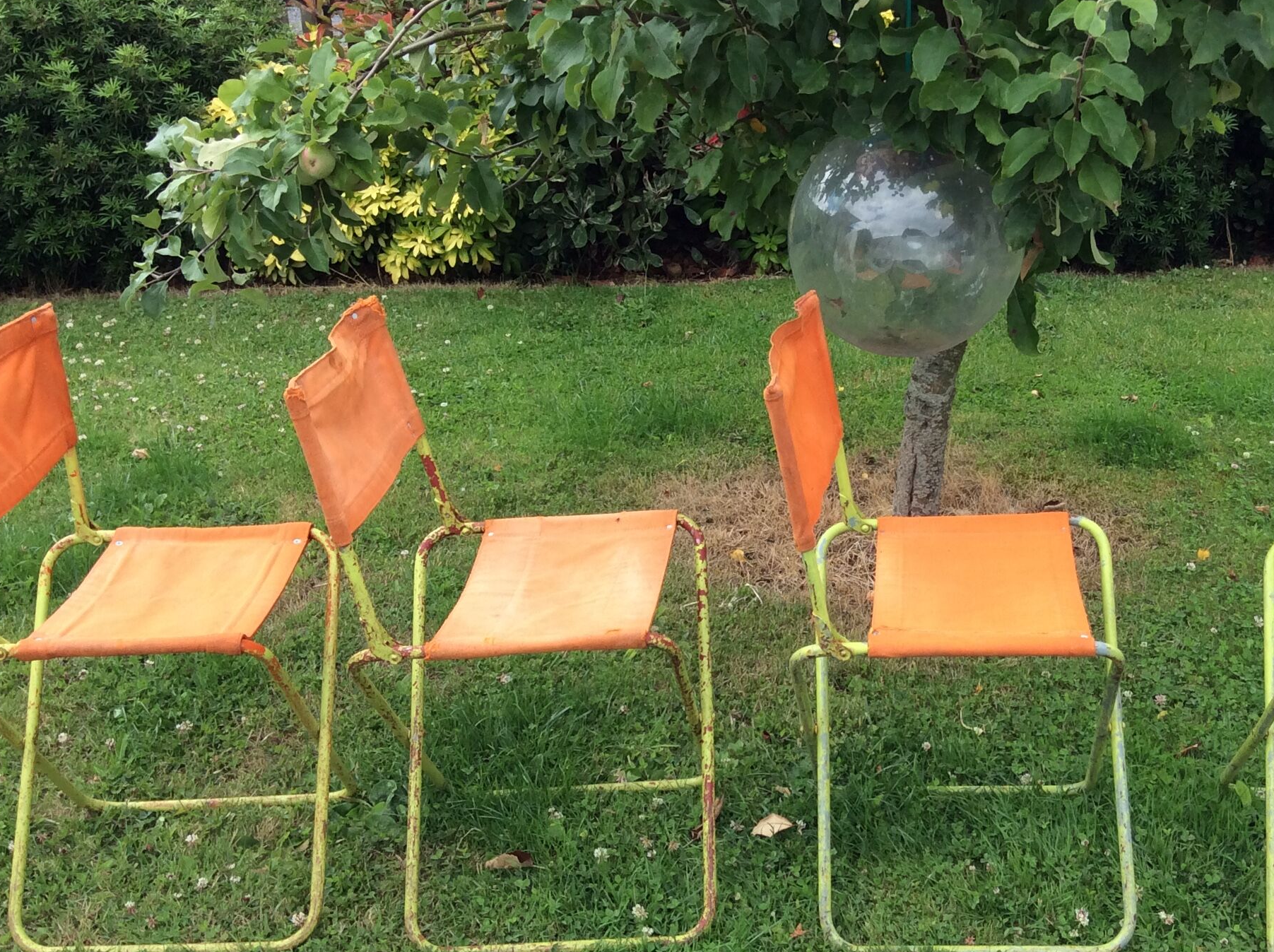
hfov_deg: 41.1
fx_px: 1691
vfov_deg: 31.4
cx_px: 772
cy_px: 485
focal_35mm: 46
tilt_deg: -23.5
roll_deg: +2.6
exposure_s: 1/411
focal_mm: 3.3
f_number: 2.4
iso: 32
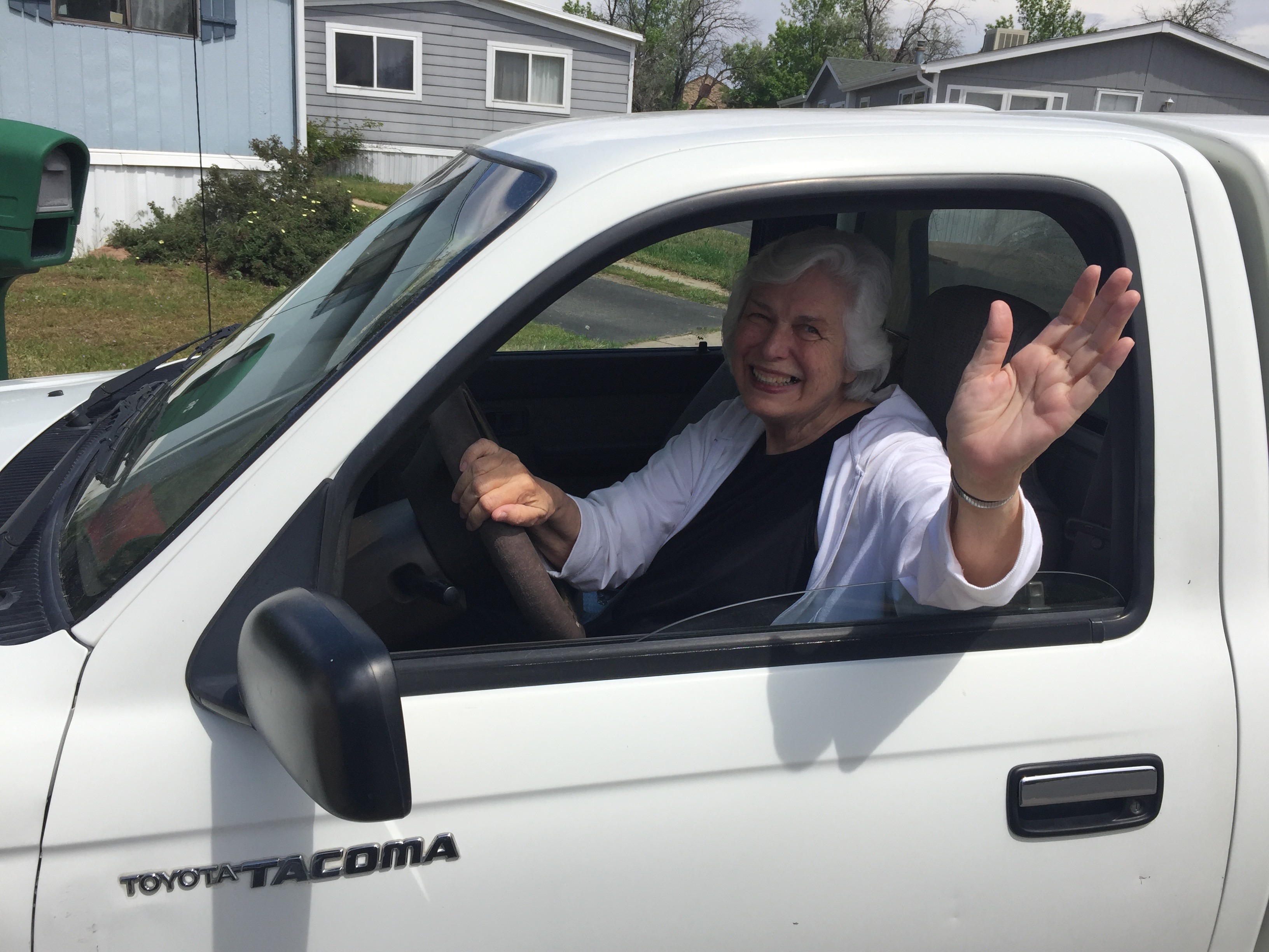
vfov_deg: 48.2
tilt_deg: -15.7
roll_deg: -5.4
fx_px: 1063
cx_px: 634
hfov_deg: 61.7
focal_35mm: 29
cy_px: 476
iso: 32
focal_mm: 4.15
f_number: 2.2
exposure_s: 1/1883
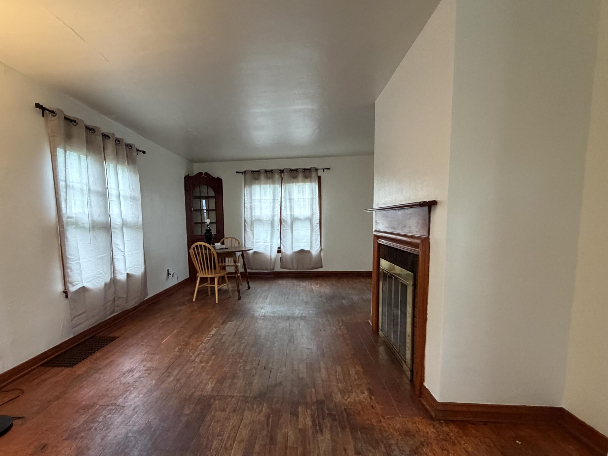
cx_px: 270
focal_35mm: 19
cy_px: 259
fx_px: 334
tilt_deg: -6.6
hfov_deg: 84.3
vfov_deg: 68.4
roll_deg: +1.4
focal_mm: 2.22
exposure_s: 1/60
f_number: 2.2
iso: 640
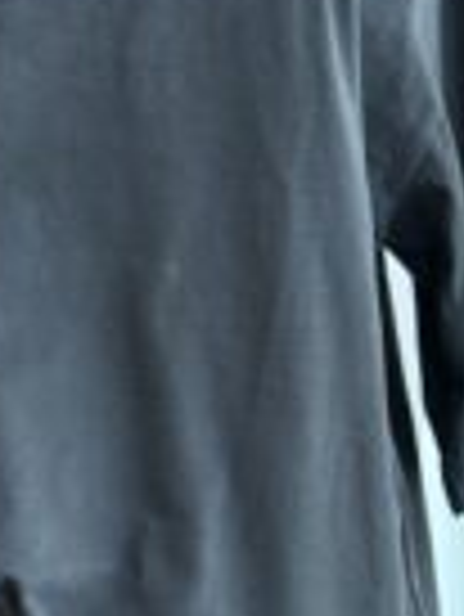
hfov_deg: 10.6
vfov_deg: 14.0
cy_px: 184
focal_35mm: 140
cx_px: 104
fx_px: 2498
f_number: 1.78
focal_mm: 6.76
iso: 250
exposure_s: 1/50
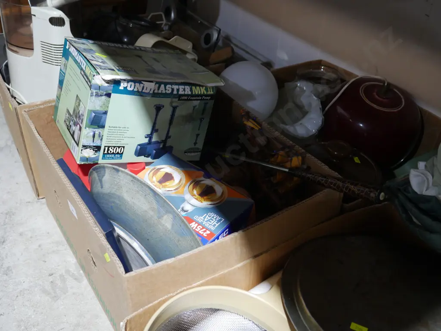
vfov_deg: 37.8
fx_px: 484
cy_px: 166
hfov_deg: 49.0
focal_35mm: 38
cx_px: 220
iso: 1250
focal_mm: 19
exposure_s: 1/60
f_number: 4.1
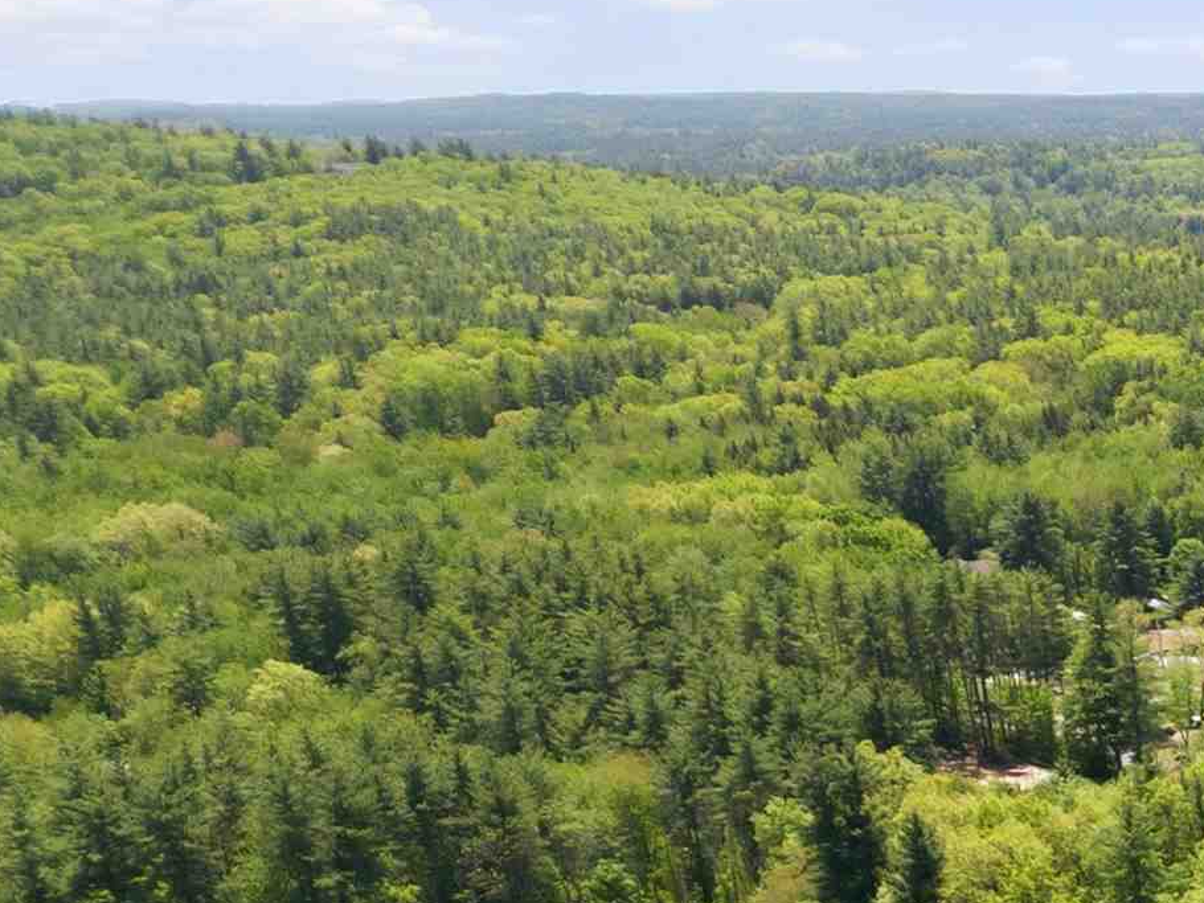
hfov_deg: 20.3
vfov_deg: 16.5
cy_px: 1376
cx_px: 1856
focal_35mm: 81
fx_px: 2818
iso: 140
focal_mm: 6.7
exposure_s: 1/2500
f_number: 1.7
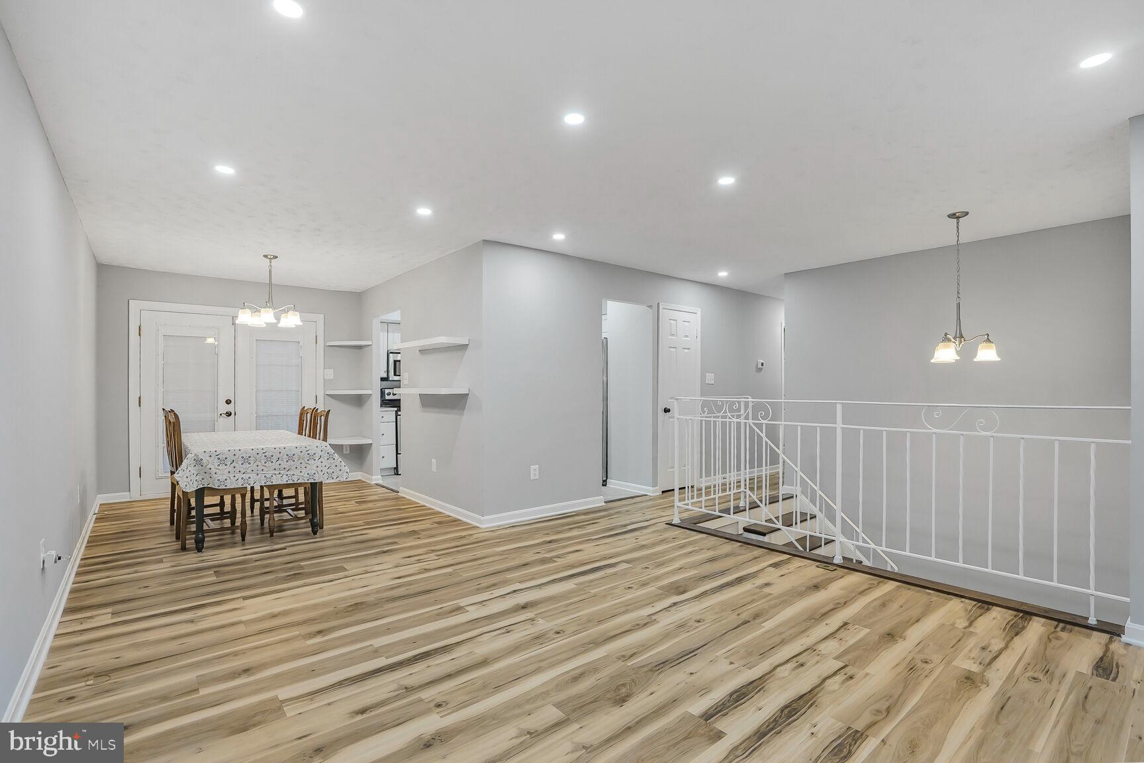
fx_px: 508
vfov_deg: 73.7
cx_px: 572
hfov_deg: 96.7
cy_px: 382
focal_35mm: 16
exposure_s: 1/15
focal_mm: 16
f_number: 8
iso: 800
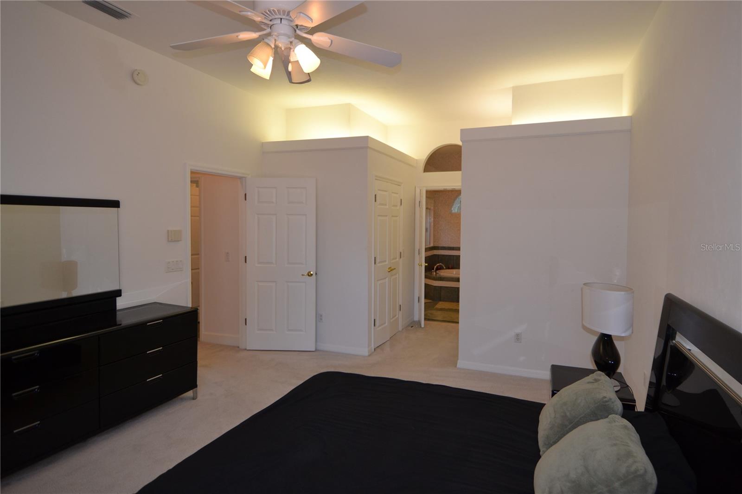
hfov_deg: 90.0
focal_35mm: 18
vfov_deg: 67.4
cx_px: 371
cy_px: 247
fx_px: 371
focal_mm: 12
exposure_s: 1/80
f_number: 4.5
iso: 400
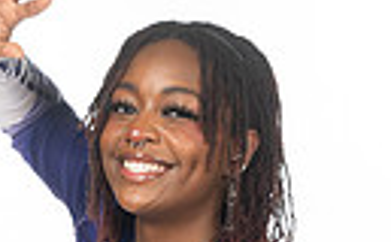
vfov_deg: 7.7
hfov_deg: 13.3
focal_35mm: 157
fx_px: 1669
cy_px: 581
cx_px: 133
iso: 800
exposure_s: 1/320
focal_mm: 44
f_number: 7.1
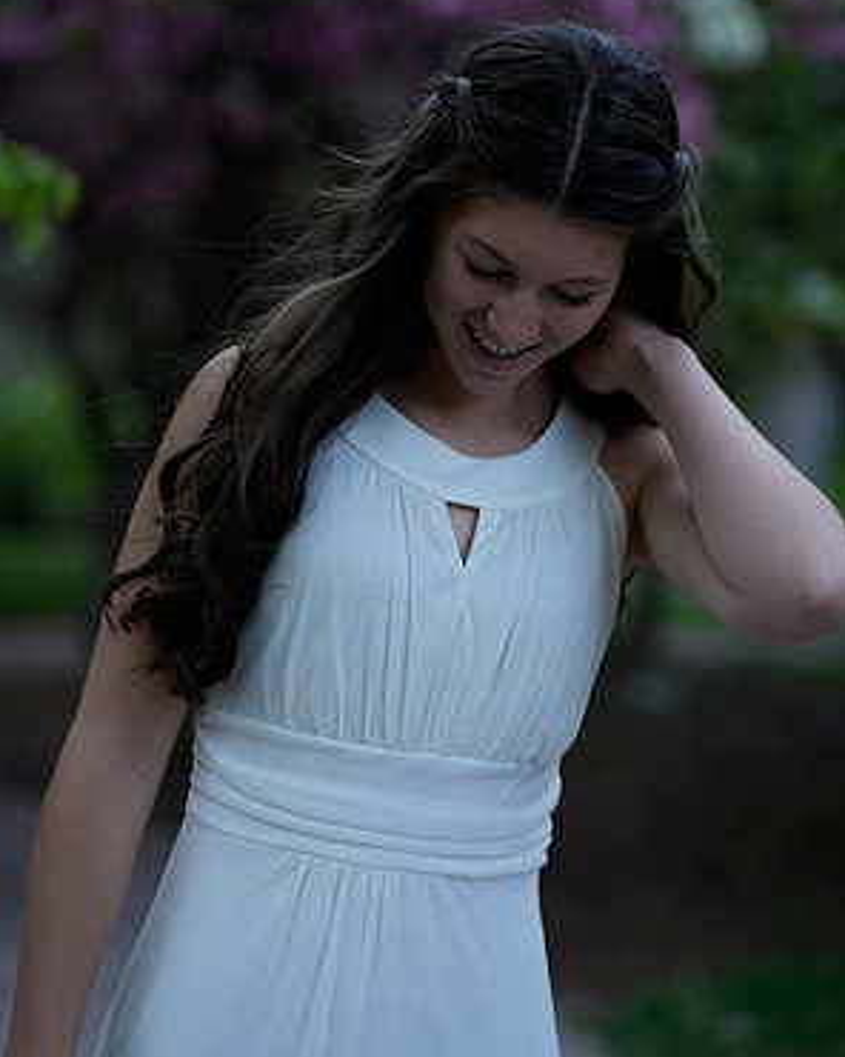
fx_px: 3032
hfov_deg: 15.9
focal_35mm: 97
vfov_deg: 19.8
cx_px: 422
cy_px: 489
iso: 200
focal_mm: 85
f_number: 2.5
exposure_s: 1/320
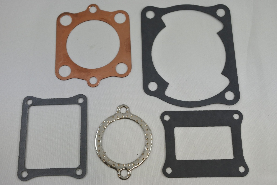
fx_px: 277
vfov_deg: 36.9
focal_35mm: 36
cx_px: 138
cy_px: 92
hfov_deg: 53.1
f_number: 4
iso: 400
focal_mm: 13.7
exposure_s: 1/250
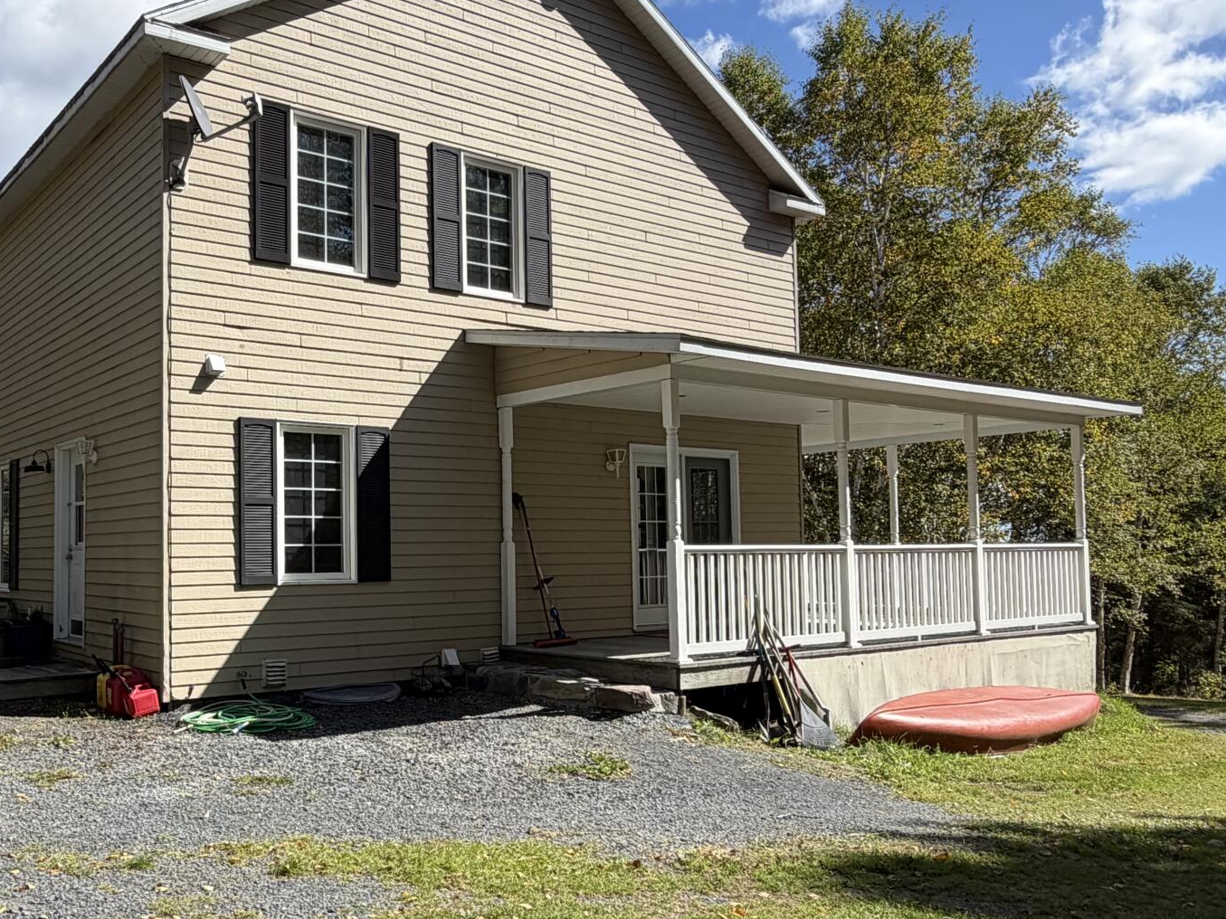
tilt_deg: +3.3
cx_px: 398
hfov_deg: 57.0
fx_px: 1098
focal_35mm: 31
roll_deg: +0.4
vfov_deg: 45.4
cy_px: 498
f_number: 2.2
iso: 25
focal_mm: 2.22
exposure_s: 1/770
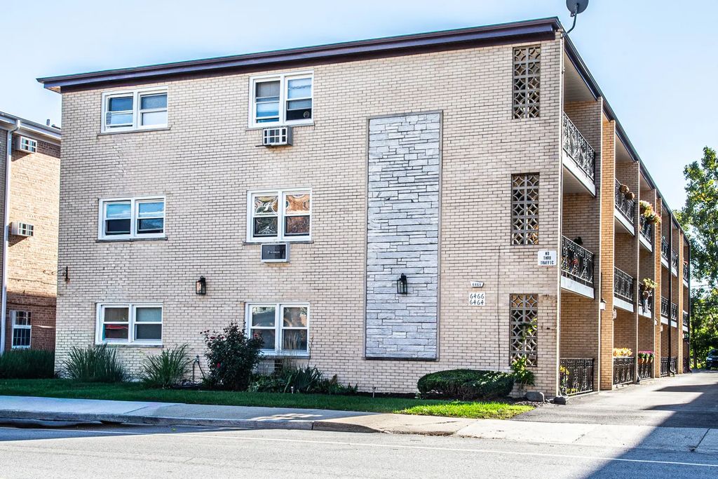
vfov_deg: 28.7
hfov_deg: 42.2
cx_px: 401
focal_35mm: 47
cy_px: 313
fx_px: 929
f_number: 20
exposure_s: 1/30
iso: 100
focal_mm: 24
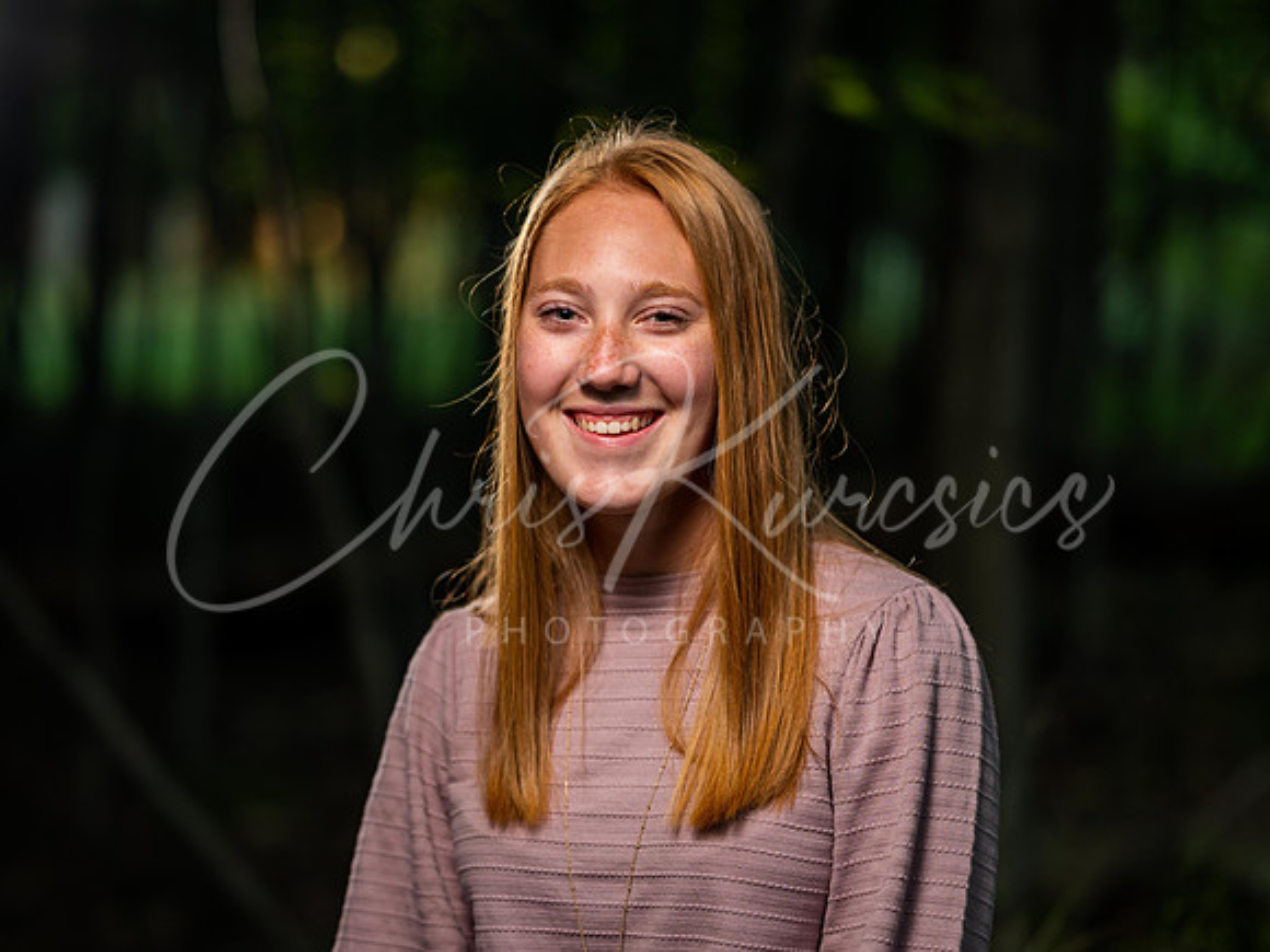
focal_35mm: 105
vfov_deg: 14.1
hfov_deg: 18.7
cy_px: 506
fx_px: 3860
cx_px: 627
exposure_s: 1/320
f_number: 1.8
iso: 80
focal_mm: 85
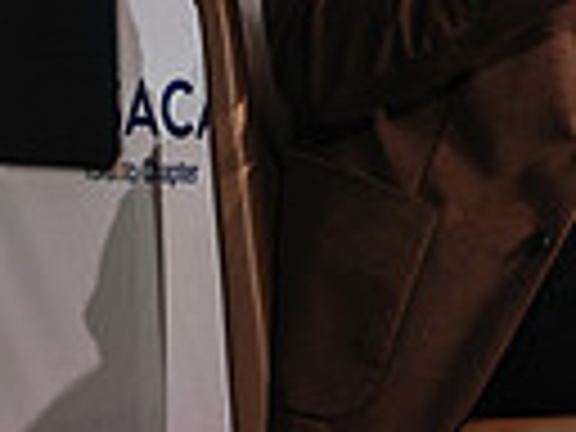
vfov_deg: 3.1
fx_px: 8087
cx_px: 1184
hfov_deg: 4.0
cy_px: 253
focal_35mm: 486
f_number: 2.8
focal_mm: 66
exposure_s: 1/80
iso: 800
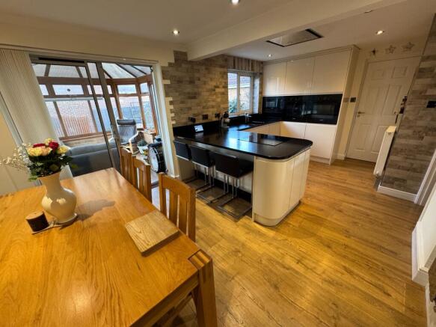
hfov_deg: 102.1
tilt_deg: -19.5
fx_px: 176
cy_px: 164
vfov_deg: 85.7
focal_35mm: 14
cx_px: 218
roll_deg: +3.5
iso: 200
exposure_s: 1/50
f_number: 2.2
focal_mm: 2.22
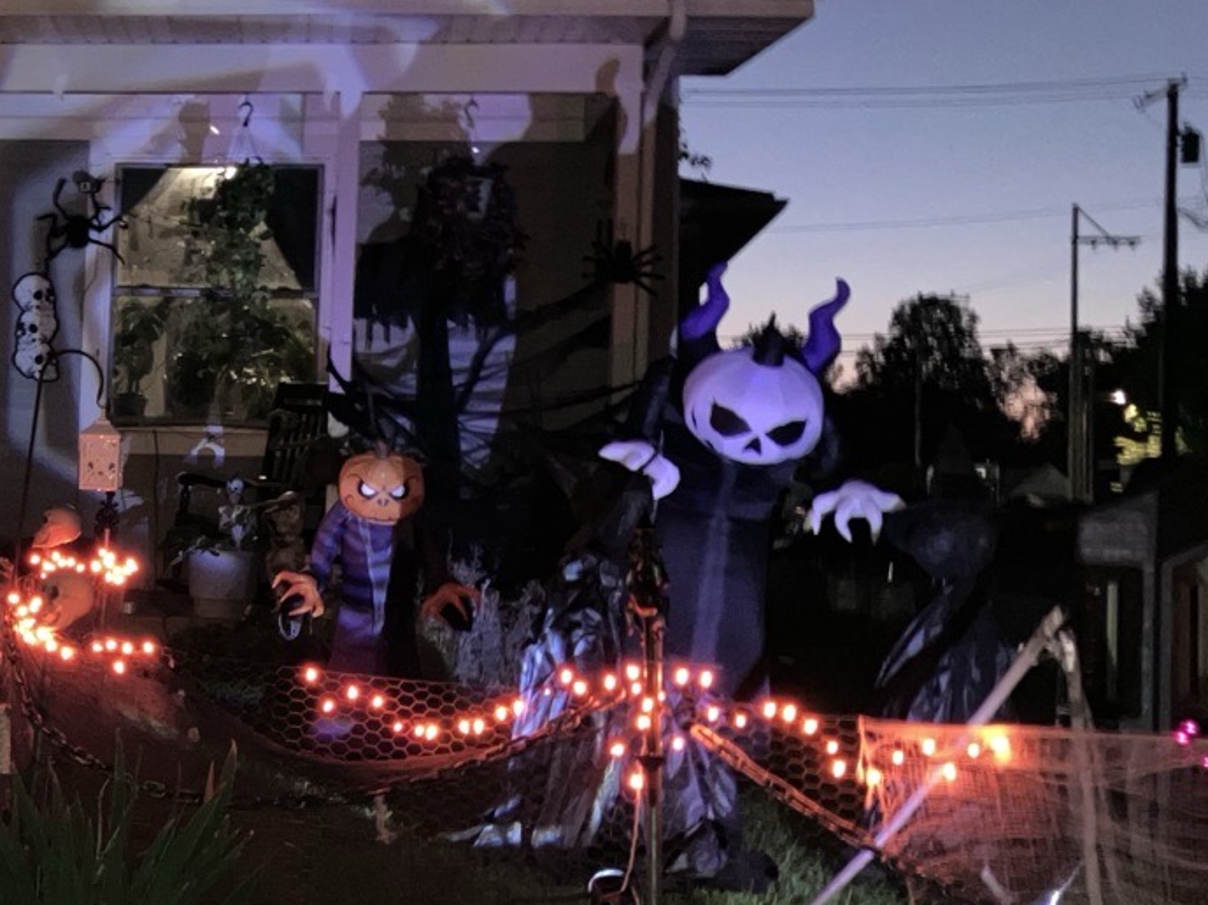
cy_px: 459
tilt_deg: +0.3
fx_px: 2128
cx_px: -2
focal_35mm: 61
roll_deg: -1.8
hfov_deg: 29.6
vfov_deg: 24.0
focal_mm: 3.99
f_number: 1.8
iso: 200
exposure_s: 1/4
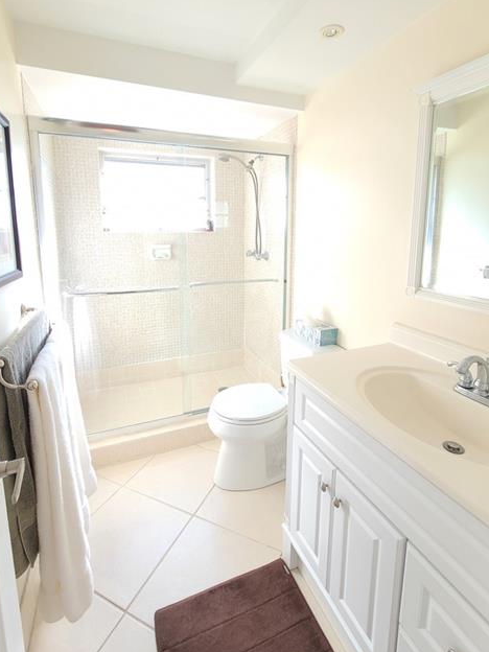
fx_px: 301
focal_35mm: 16
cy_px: 278
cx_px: 239
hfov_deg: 78.1
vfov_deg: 93.8
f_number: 2.2
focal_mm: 2.2
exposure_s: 1/59
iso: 160
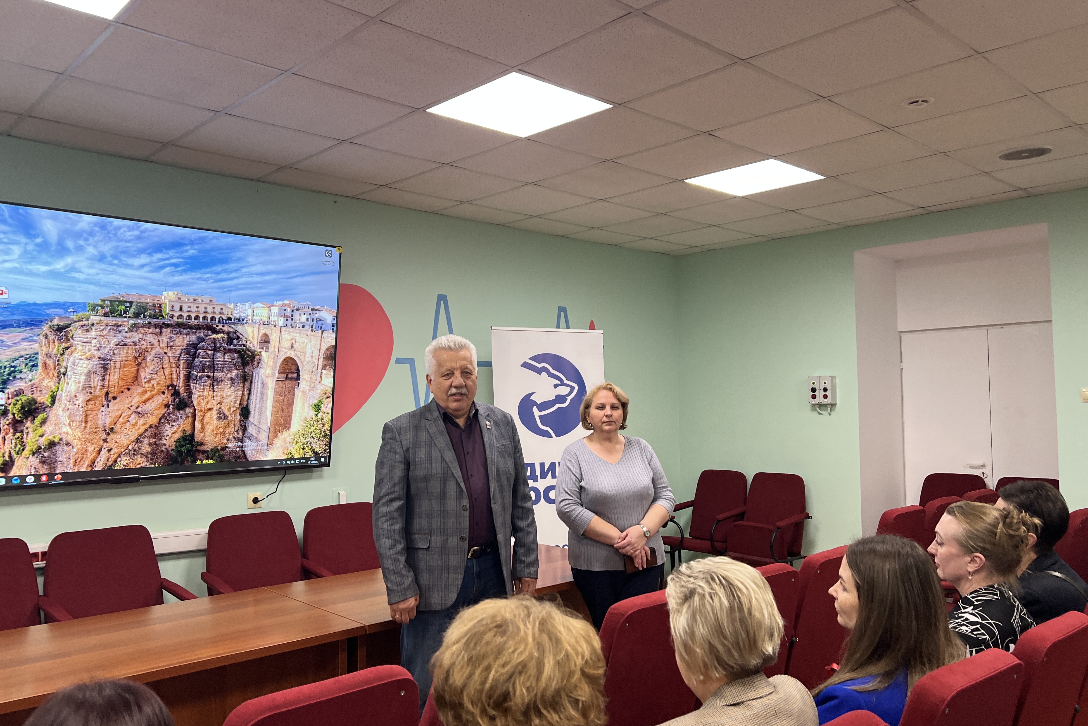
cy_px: 367
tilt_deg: +2.5
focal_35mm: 28
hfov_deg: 65.5
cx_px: 532
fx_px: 846
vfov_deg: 46.4
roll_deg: +1.6
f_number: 1.5
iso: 125
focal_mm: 5.7
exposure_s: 1/80
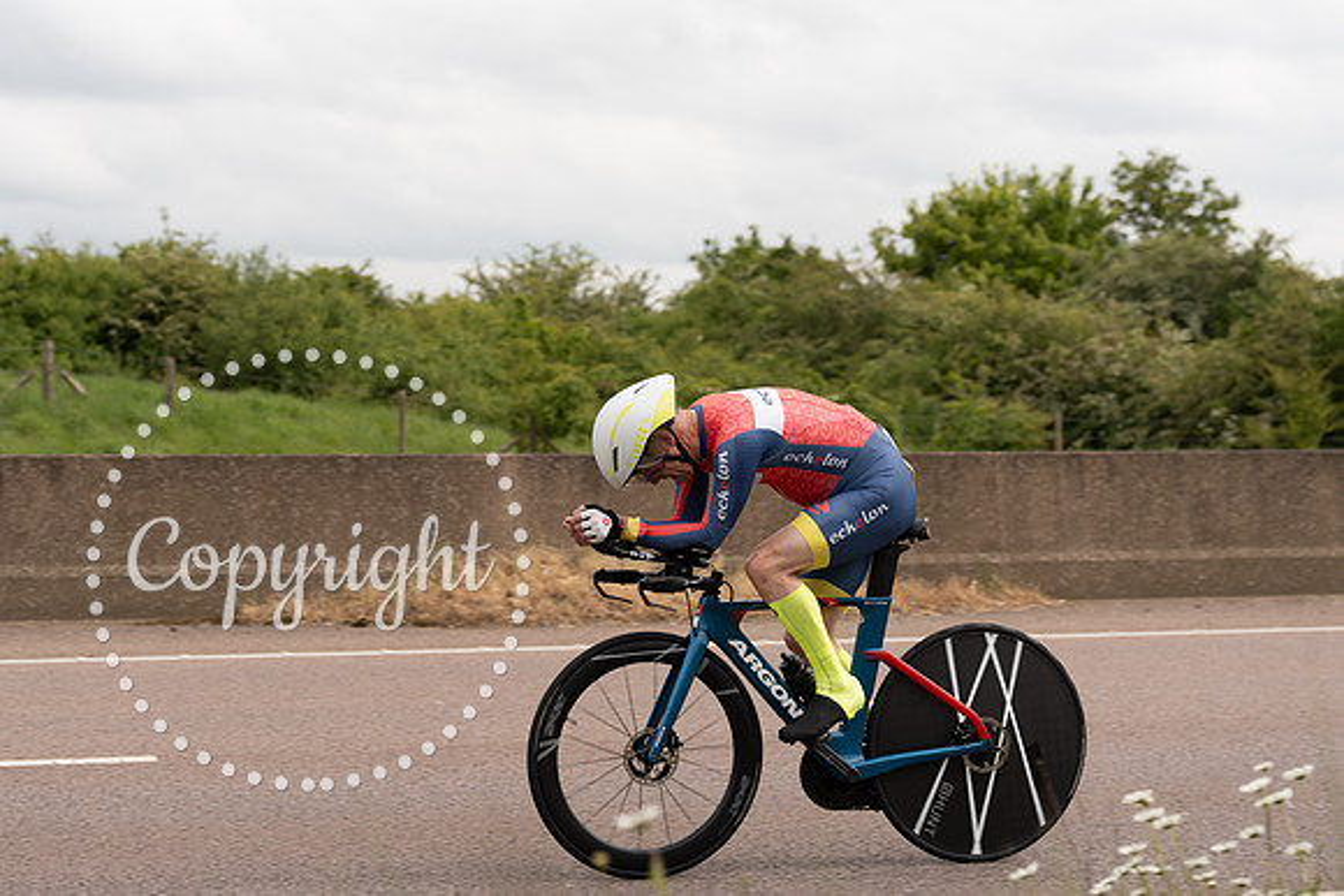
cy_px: 490
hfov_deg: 25.5
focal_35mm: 79
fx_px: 2964
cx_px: 597
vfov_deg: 17.2
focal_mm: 70
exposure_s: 1/800
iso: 125
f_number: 4
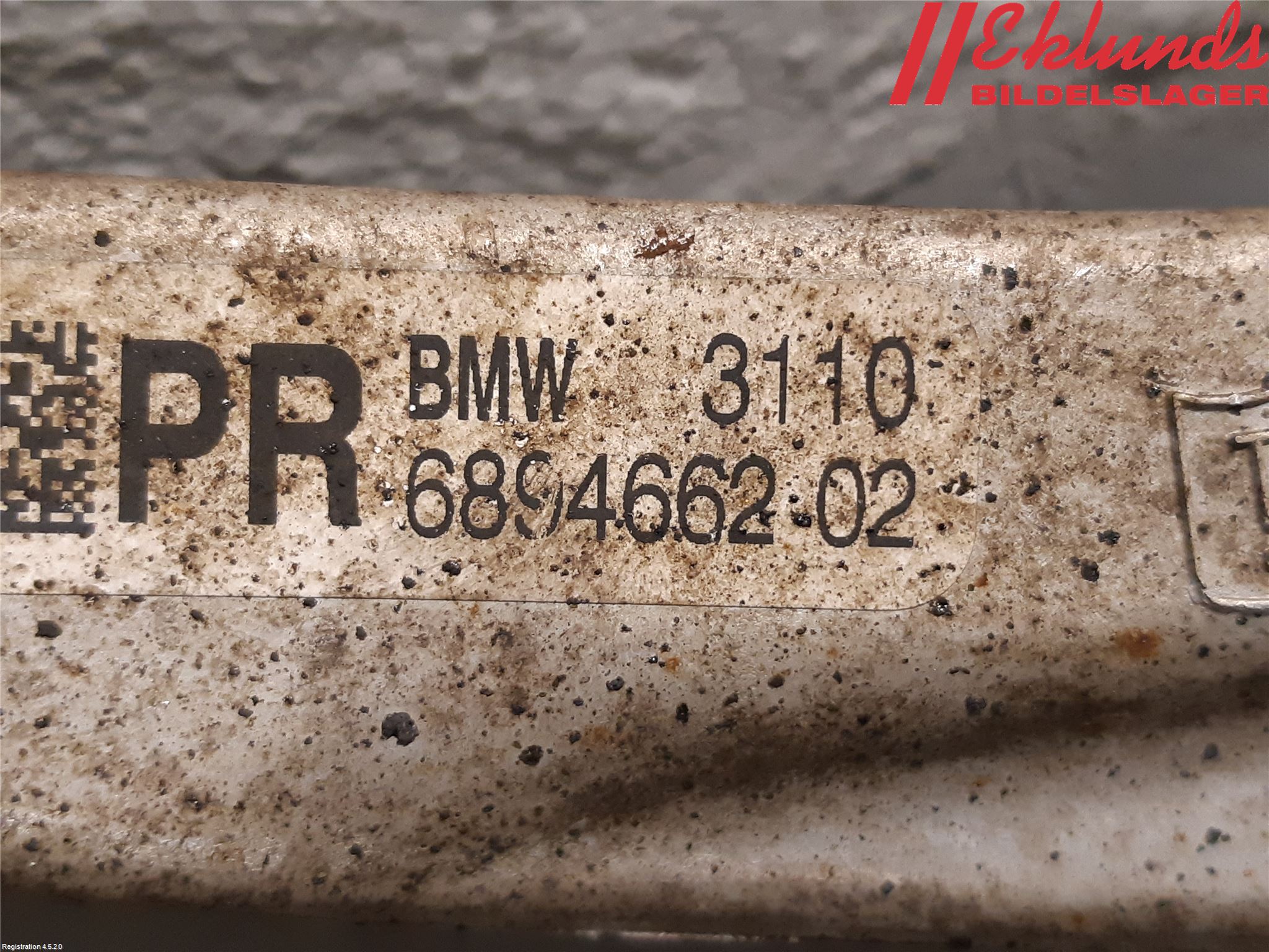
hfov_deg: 67.3
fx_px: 953
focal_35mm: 26
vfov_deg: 53.1
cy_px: 476
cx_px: 634
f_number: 1.7
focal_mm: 3.93
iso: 250
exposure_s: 1/50
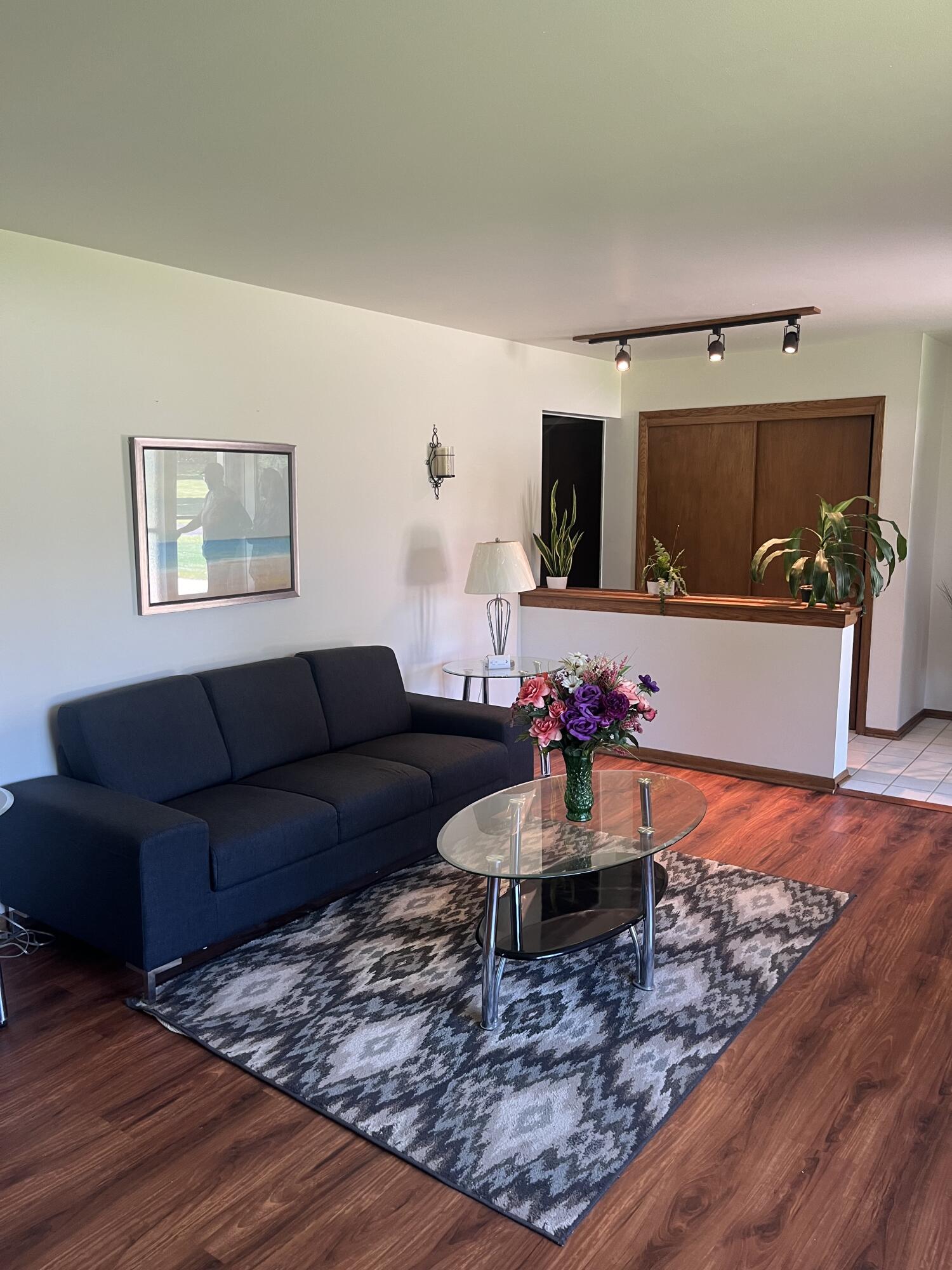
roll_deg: +0.5
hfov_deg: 53.1
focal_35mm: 26
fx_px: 953
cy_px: 635
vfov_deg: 67.3
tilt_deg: -8.0
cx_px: 476
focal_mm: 5.1
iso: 80
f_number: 1.6
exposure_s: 1/60
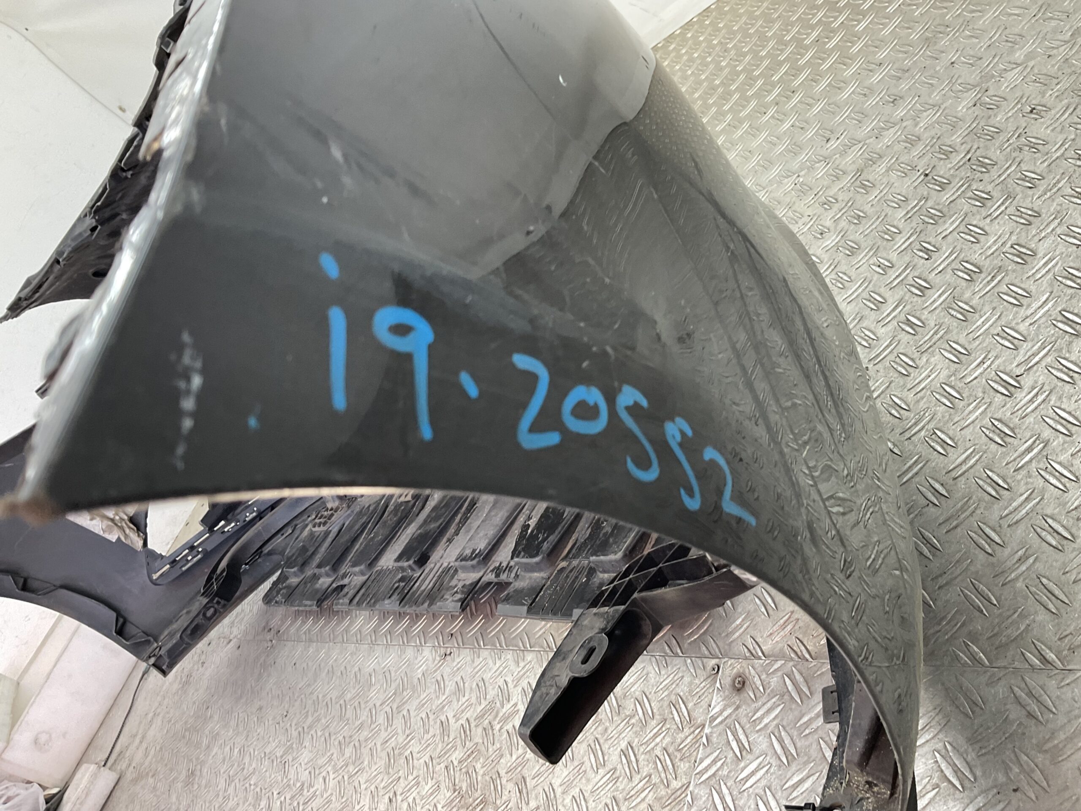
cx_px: 540
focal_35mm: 29
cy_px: 406
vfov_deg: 48.2
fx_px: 906
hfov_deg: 61.7
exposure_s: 1/100
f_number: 1.8
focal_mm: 3
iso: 64
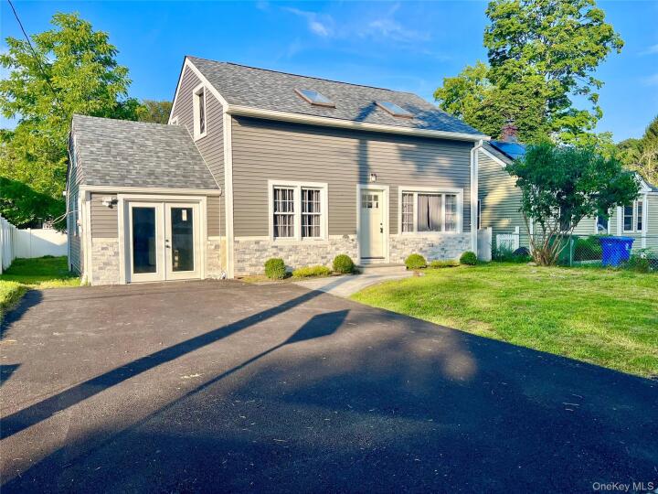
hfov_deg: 67.3
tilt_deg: -2.7
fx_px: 494
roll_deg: +0.9
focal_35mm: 26
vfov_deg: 53.1
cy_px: 247
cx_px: 329
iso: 50
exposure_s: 1/2353
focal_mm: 5.7
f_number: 1.5
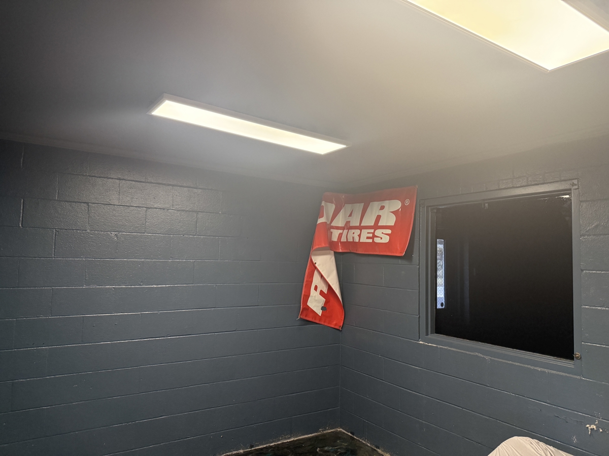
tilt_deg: +4.2
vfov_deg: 56.8
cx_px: 304
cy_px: 228
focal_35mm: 24
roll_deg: -1.9
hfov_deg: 71.6
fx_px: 422
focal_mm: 6.76
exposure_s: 1/120
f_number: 1.78
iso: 320
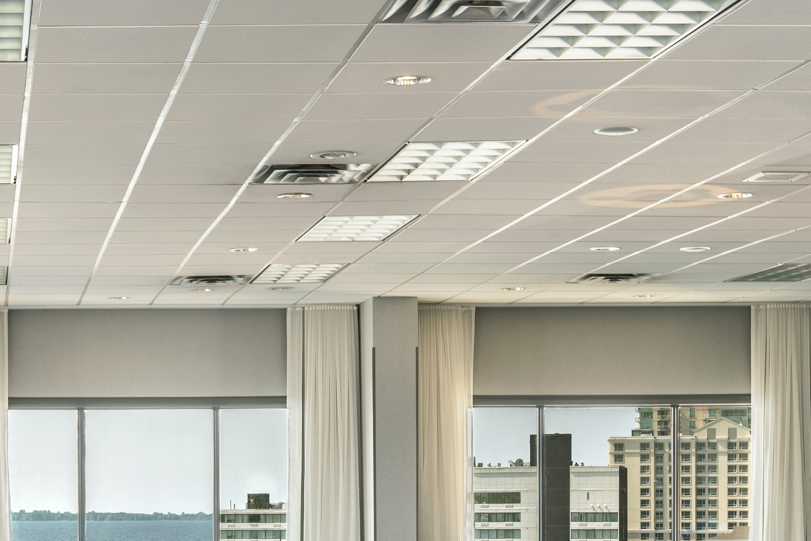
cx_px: -10
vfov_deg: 15.4
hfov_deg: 22.2
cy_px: 457
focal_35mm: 88
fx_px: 1982
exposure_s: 1/8
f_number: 8
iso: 100
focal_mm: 35
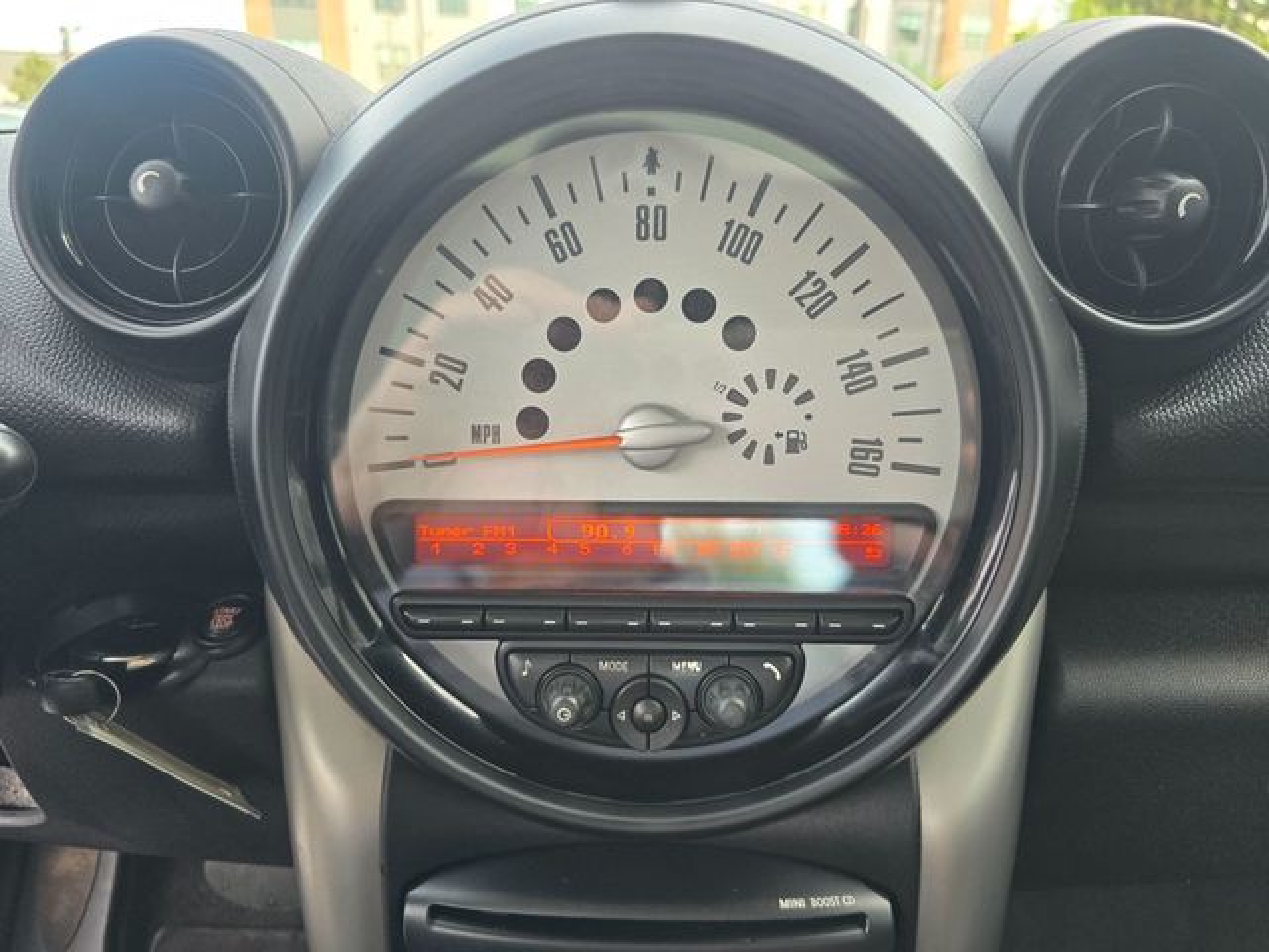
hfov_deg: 73.9
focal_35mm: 23
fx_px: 843
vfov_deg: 58.9
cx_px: 634
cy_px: 476
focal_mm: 6.3
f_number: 1.7
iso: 125
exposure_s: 1/180
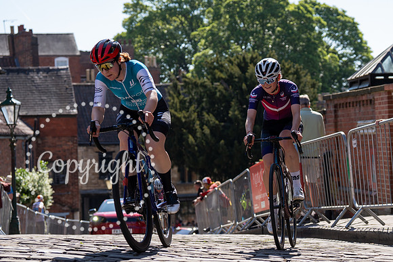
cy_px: 159
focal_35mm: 94
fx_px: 1032
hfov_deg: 21.5
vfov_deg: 14.5
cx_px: 265
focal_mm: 70
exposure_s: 1/1000
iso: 100
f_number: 3.5
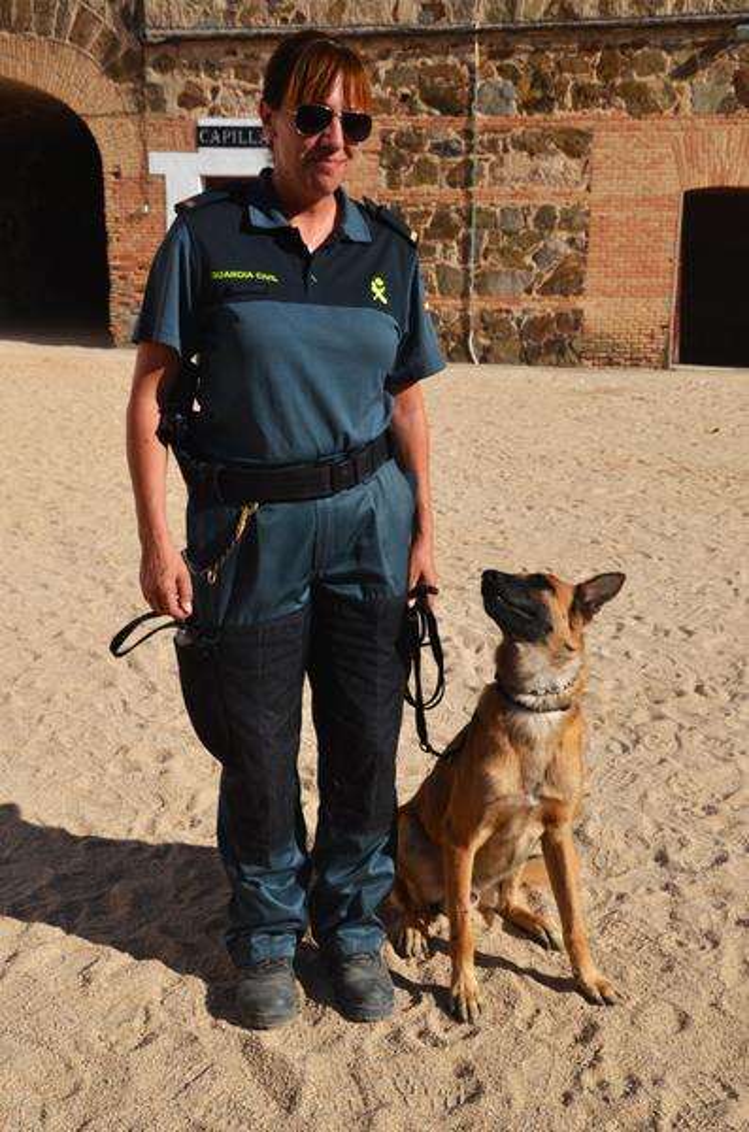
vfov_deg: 46.5
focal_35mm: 42
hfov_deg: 31.7
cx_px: 374
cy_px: 566
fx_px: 1318
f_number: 9
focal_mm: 28
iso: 250
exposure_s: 1/320
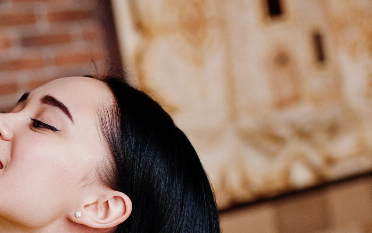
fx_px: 831
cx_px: 17
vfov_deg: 15.5
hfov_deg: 24.3
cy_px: 263
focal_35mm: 82
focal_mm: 35
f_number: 2
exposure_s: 1/200
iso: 500
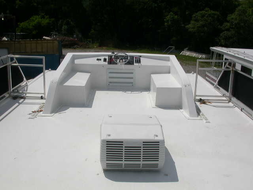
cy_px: 95
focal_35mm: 38
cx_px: 126
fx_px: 278
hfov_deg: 49.0
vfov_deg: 37.7
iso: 100
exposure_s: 1/1351
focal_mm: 7.85
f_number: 7.5
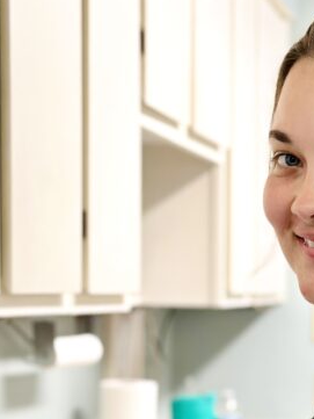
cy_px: 439
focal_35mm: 136
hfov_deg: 10.8
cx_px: 311
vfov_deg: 14.2
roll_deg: -0.4
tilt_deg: -5.8
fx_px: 1644
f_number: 1.78
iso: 125
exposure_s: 1/60
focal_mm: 6.86
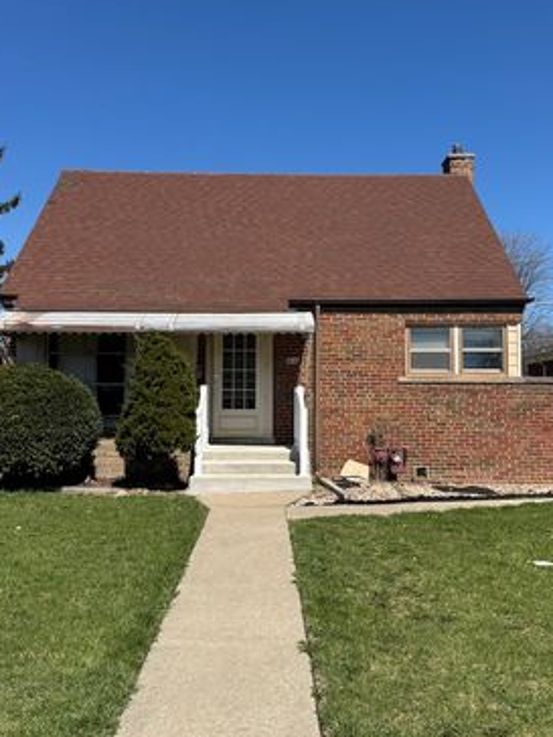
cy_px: 370
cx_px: 265
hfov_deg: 42.9
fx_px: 703
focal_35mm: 33
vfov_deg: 55.4
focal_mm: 6.76
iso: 80
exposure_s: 1/5348
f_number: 1.78
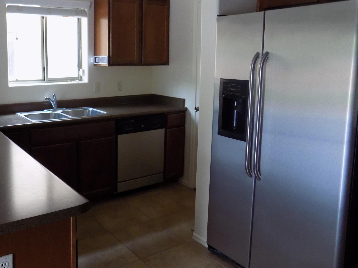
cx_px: 105
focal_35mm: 33
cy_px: 100
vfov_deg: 42.6
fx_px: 341
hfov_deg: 53.6
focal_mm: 4
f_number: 3.1
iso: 250
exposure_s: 1/30
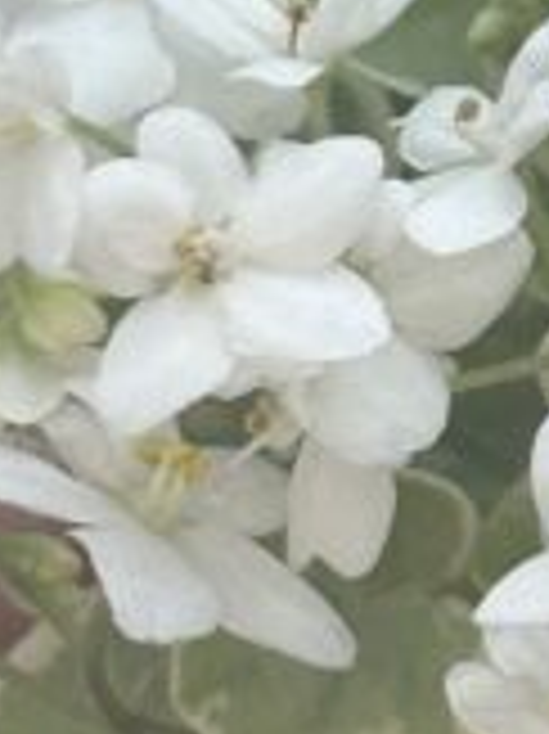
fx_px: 6924
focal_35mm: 327
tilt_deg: -27.9
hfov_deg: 4.5
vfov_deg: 6.1
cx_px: 684
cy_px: 392
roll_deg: -0.6
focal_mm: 5.96
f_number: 1.6
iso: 32
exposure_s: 1/317
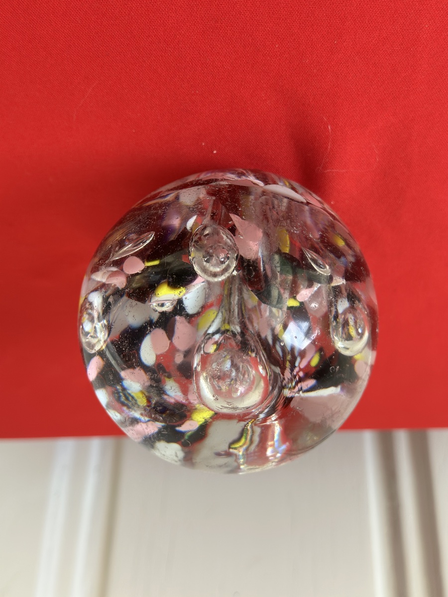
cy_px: 298
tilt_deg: -31.7
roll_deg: -2.5
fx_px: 828
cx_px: 224
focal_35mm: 48
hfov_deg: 30.3
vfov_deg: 39.7
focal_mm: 6.86
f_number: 1.78
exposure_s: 1/121
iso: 125
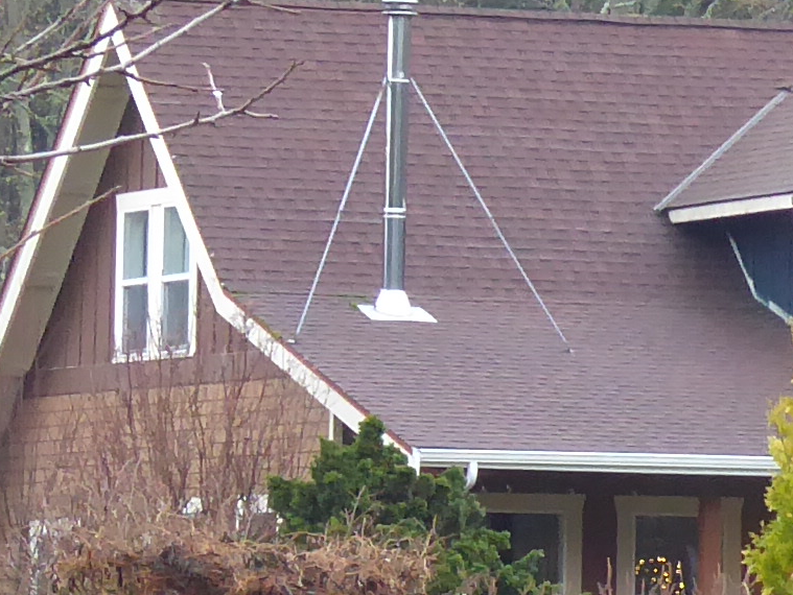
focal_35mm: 395
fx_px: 9053
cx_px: 557
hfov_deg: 5.0
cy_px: 524
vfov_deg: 3.8
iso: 320
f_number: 4.5
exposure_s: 1/60
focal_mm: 12.5
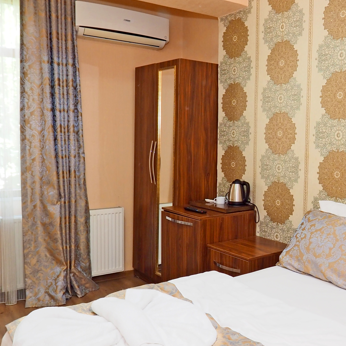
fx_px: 430
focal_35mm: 38
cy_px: 167
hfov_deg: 42.2
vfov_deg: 43.9
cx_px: 270
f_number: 8
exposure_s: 1/2.5
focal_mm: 7
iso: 200
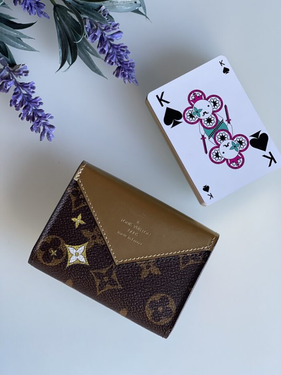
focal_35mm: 64
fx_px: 693
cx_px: 140
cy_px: 188
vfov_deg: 30.3
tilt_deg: -82.8
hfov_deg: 22.9
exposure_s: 1/121
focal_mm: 7.5
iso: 160
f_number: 2.2
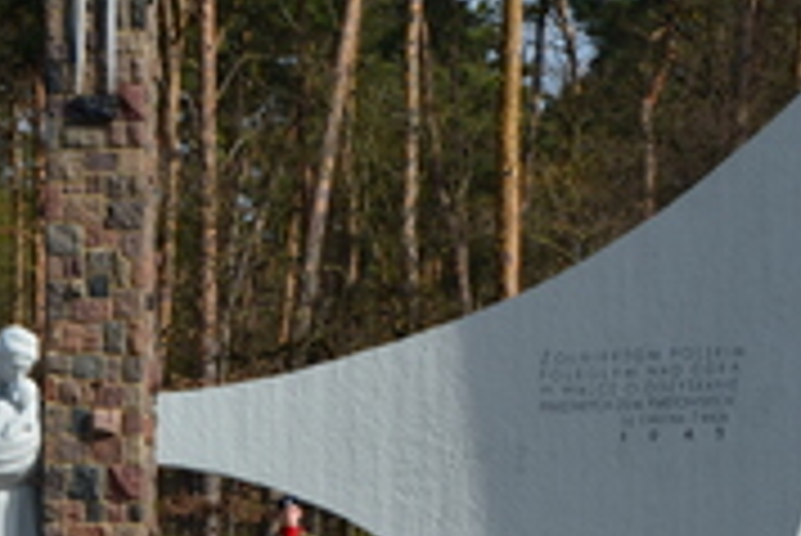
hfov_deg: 8.8
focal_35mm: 231
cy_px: 399
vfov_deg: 5.9
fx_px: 5153
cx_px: -18
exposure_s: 1/200
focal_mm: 55
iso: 100
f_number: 13
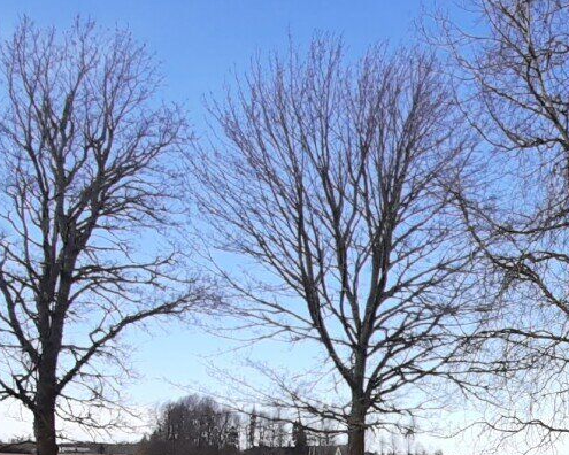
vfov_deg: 27.2
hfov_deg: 32.2
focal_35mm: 50
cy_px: 527
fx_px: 842
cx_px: 647
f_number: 2.2
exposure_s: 1/534
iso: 40
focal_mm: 1.42
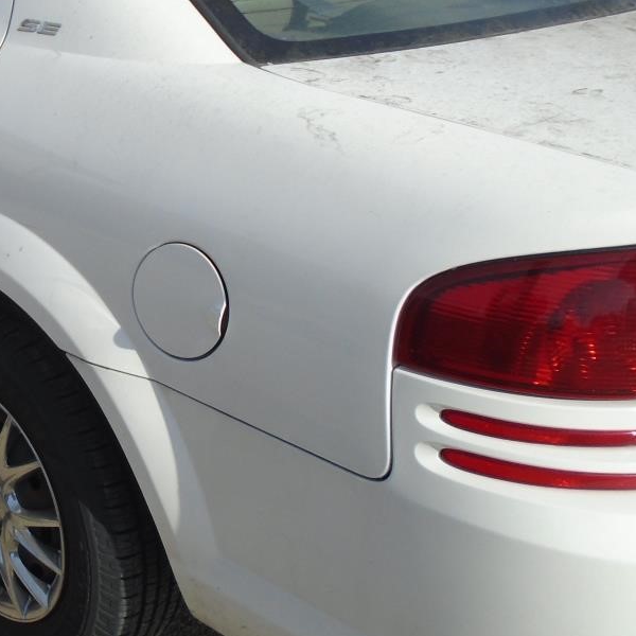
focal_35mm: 49
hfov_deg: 31.9
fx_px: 1019
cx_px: -6
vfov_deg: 34.6
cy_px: 253
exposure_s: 1/200
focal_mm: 4.6
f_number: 8
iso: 100
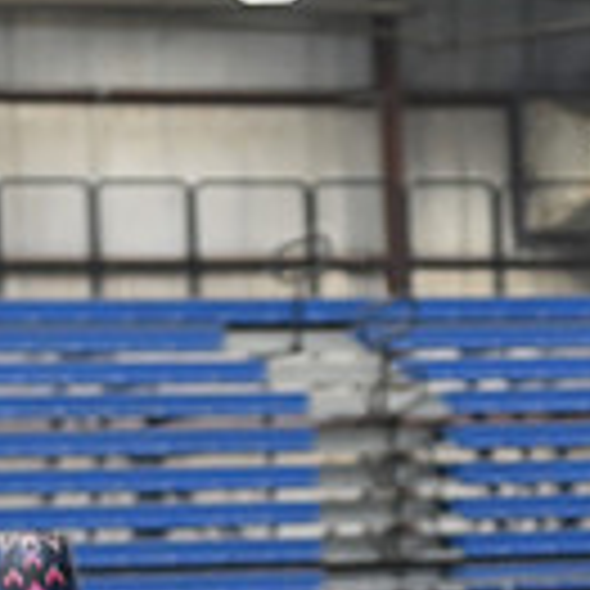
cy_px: 853
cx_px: 833
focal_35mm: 395
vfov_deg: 4.4
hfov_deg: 4.4
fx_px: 7617
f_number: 3.2
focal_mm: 105
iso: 2000
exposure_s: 1/250
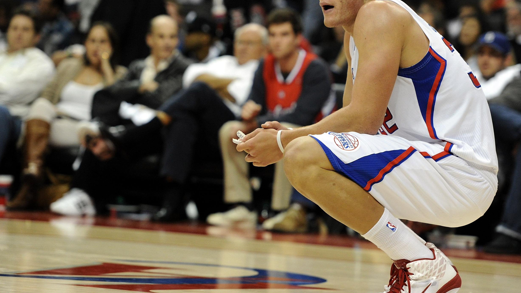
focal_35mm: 199
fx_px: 2749
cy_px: 113
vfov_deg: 6.1
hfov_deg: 10.8
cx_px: 295
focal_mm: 155
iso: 4000
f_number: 3.2
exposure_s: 1/1000
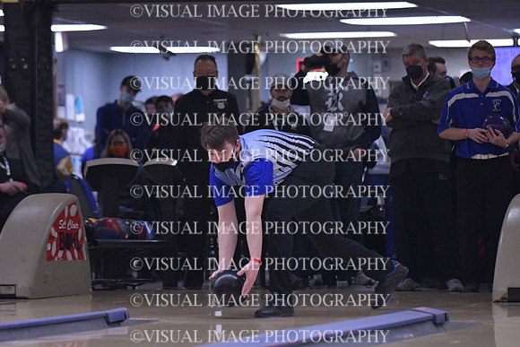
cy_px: 174
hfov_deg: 10.2
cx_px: 260
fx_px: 2926
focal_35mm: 202
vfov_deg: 6.8
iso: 5000
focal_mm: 135
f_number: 2.8
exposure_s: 1/1000
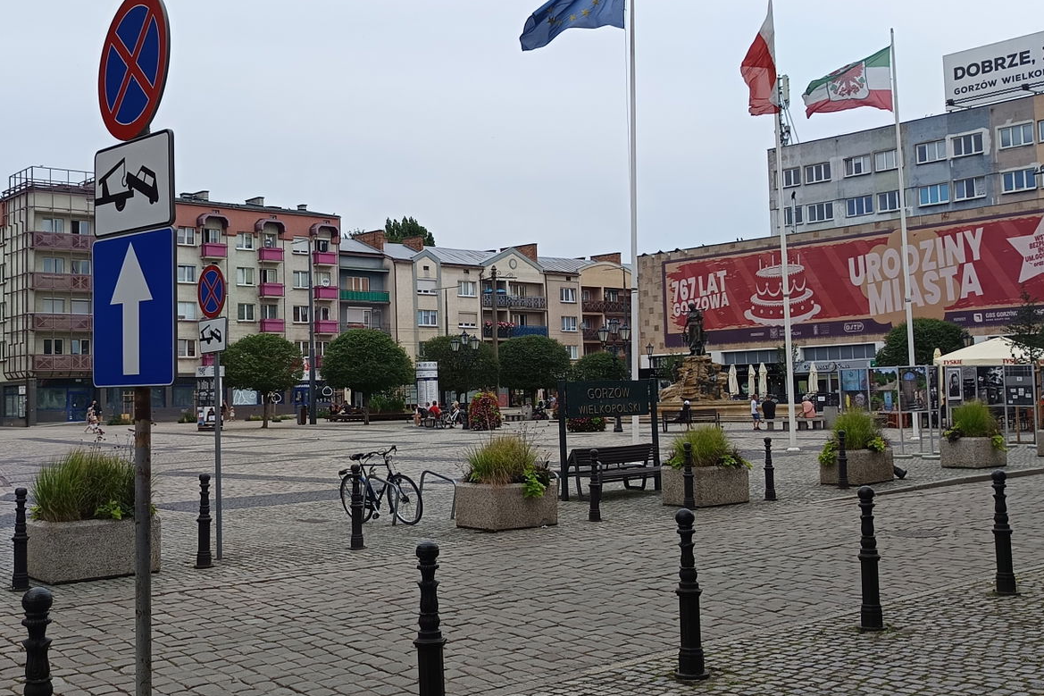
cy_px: 312
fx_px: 1189
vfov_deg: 32.6
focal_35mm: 41
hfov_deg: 47.3
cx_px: 455
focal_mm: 5.31
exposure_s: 1/442
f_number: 1.7
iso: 50
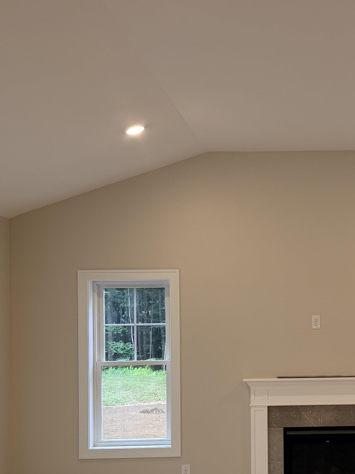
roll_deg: +1.1
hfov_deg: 26.8
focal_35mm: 52
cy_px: 316
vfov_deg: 36.4
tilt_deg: +1.4
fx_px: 711
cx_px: 338
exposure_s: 1/120
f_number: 1.78
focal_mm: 6.76
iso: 100
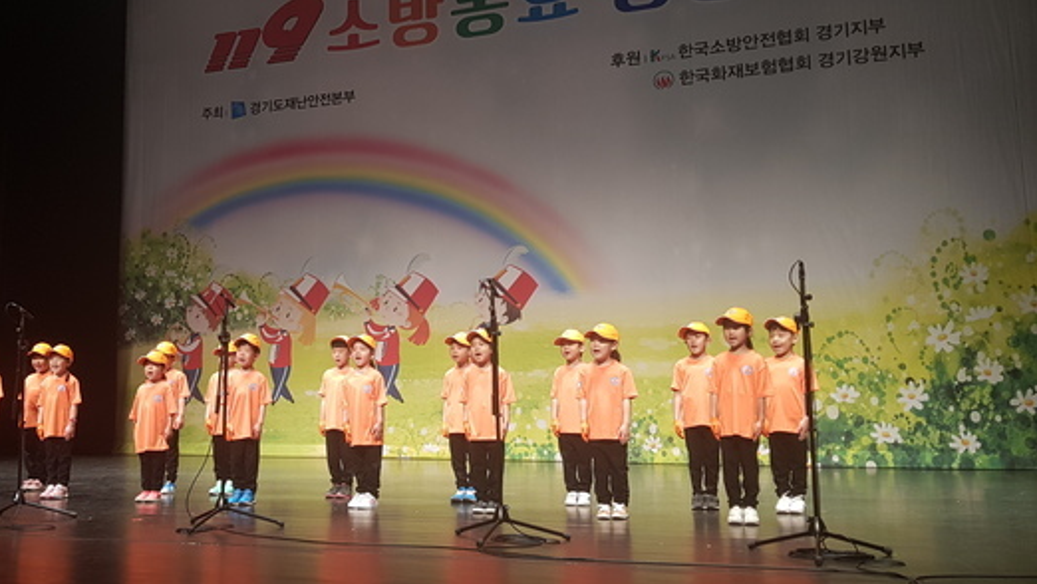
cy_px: 251
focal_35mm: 38
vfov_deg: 31.2
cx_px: 344
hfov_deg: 51.8
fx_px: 1045
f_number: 1.7
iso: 64
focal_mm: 4.3
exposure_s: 1/60
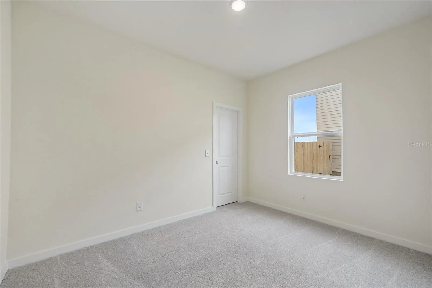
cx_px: 216
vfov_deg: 77.3
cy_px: 144
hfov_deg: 100.4
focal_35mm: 15
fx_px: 180
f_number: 8
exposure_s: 1/125
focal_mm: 15
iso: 800
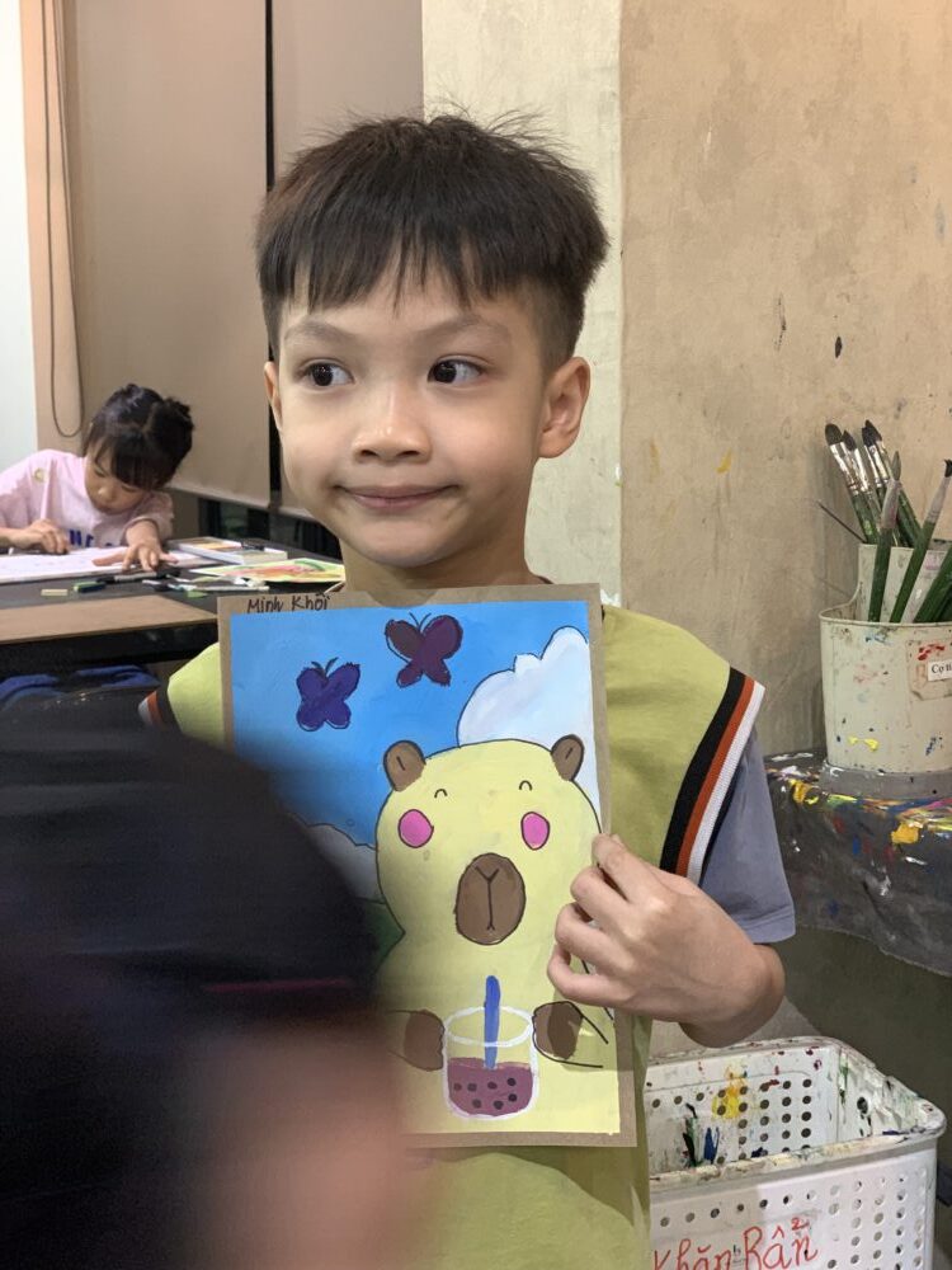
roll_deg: -0.3
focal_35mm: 52
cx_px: 476
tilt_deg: -9.8
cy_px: 635
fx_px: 1907
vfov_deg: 36.8
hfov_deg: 28.0
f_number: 2.4
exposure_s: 1/60
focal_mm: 6
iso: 125
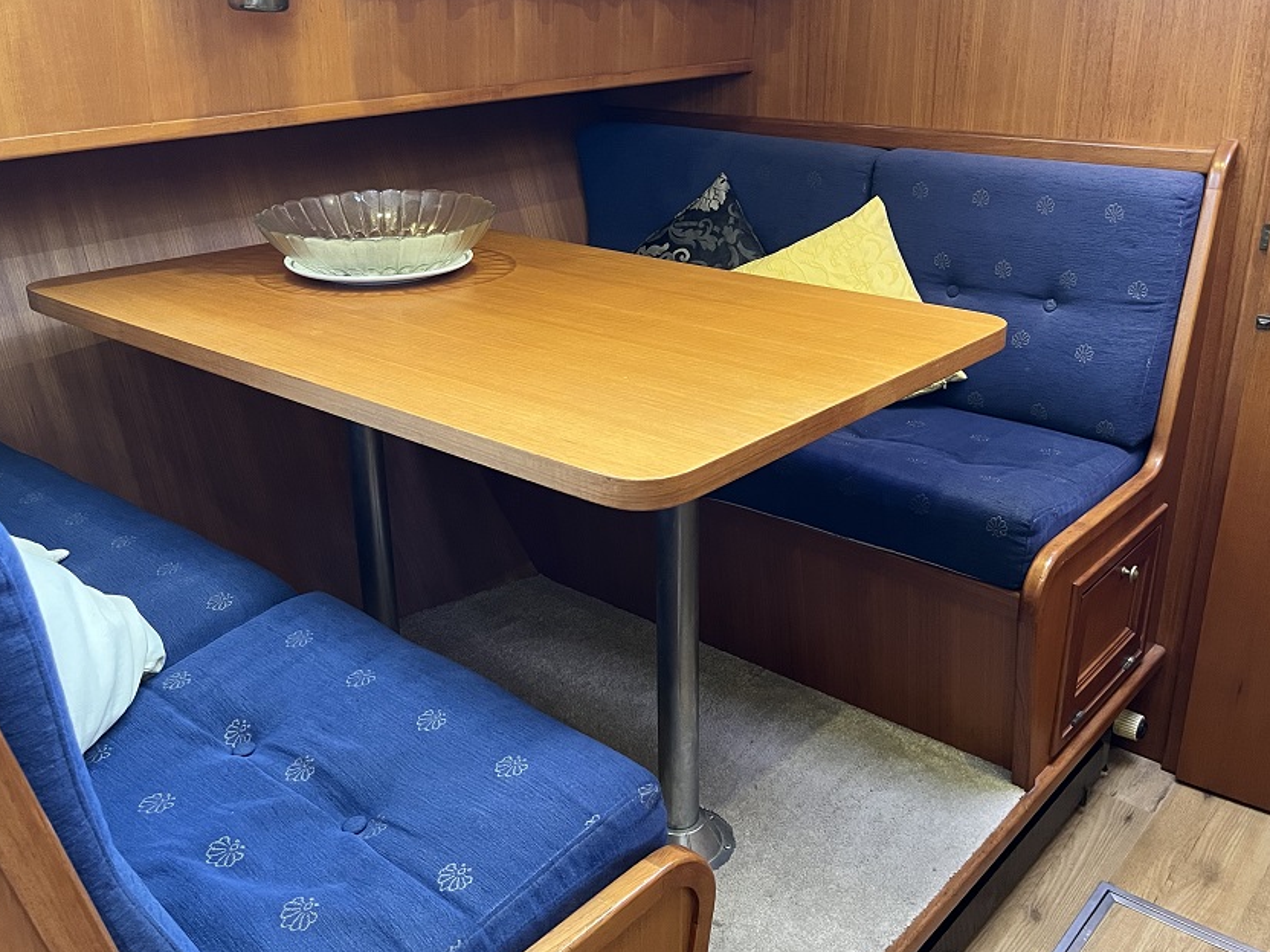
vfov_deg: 44.1
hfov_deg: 56.7
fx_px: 1174
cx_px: 687
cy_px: 433
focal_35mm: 32
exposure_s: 1/60
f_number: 1.6
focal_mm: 5.1
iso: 500
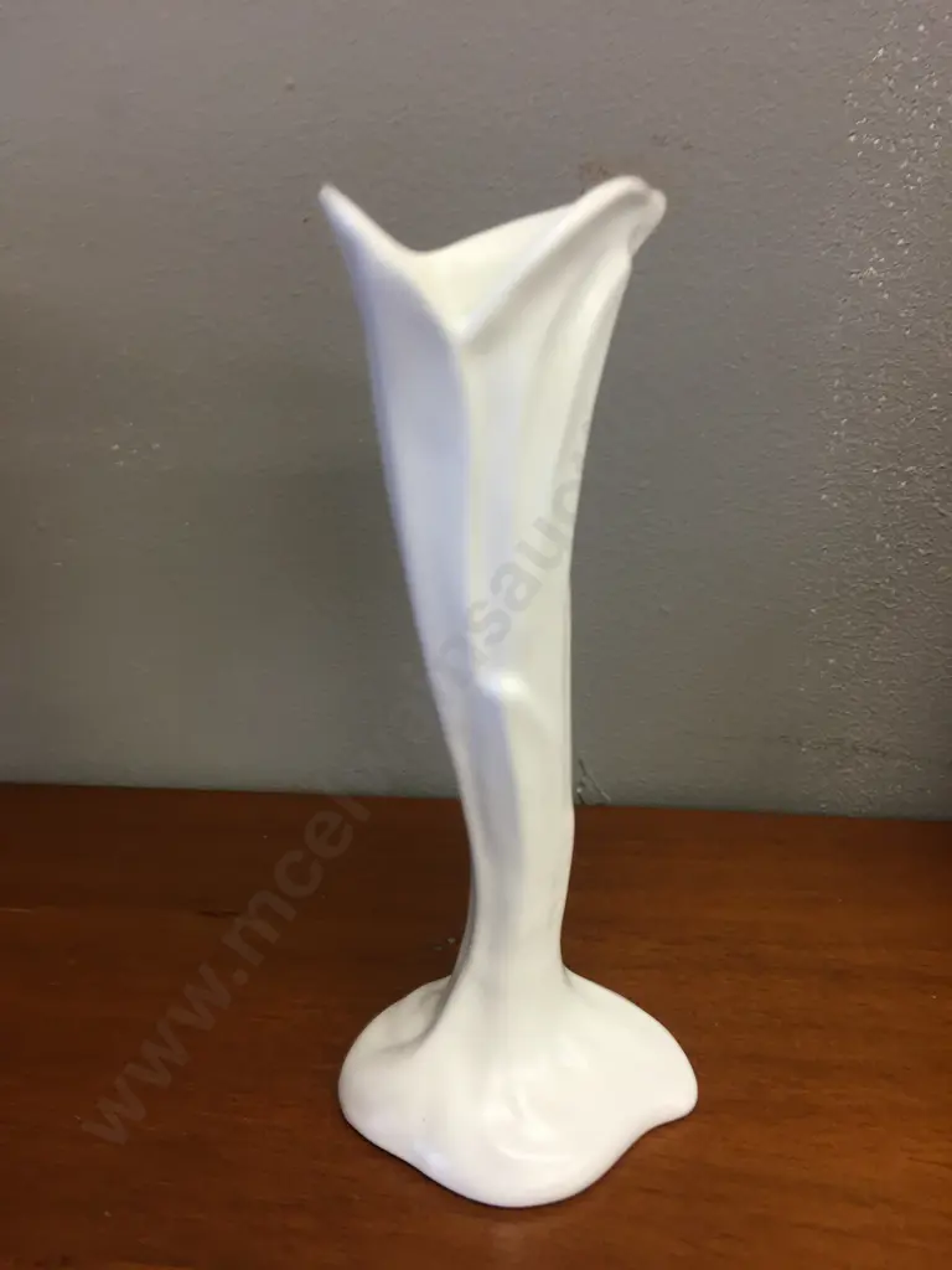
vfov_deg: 61.7
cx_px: 476
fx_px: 1063
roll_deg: -0.1
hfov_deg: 48.2
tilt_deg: -22.5
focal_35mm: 29
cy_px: 635
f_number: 2.2
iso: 32
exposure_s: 1/17
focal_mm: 4.15
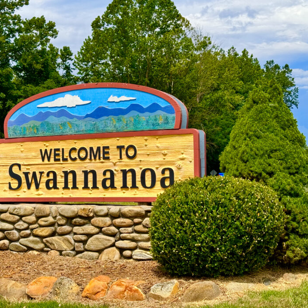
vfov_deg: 27.7
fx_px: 624
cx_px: 118
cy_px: 151
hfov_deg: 27.6
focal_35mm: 62
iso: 64
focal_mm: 6.76
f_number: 1.78
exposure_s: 1/5376
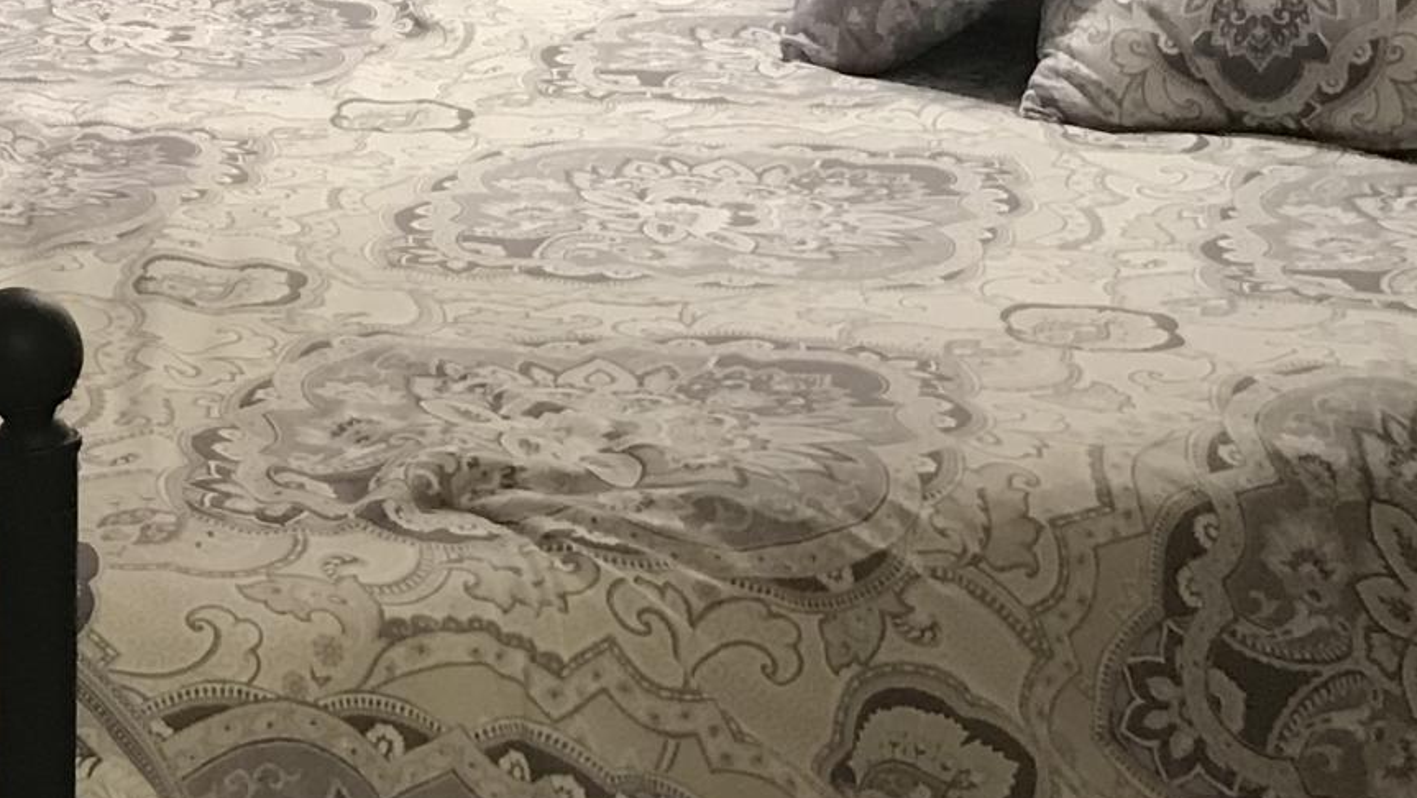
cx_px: -573
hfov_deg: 18.4
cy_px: -64
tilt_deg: -9.0
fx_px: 3984
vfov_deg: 11.3
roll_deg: +1.0
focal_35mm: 106
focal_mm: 3.99
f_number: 1.8
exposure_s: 1/15
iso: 50
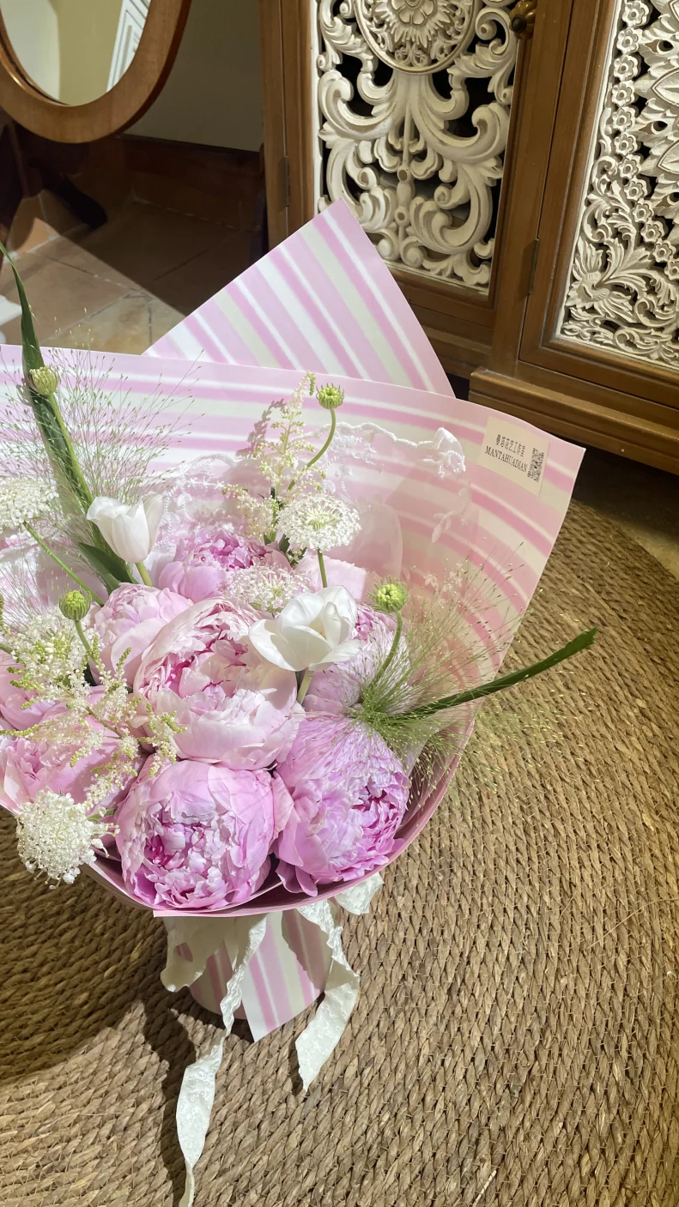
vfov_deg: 66.1
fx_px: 929
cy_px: 592
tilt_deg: -43.9
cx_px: 282
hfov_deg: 40.0
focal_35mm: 29
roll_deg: +5.0
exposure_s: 1/100
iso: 100
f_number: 1.6
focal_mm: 4.2
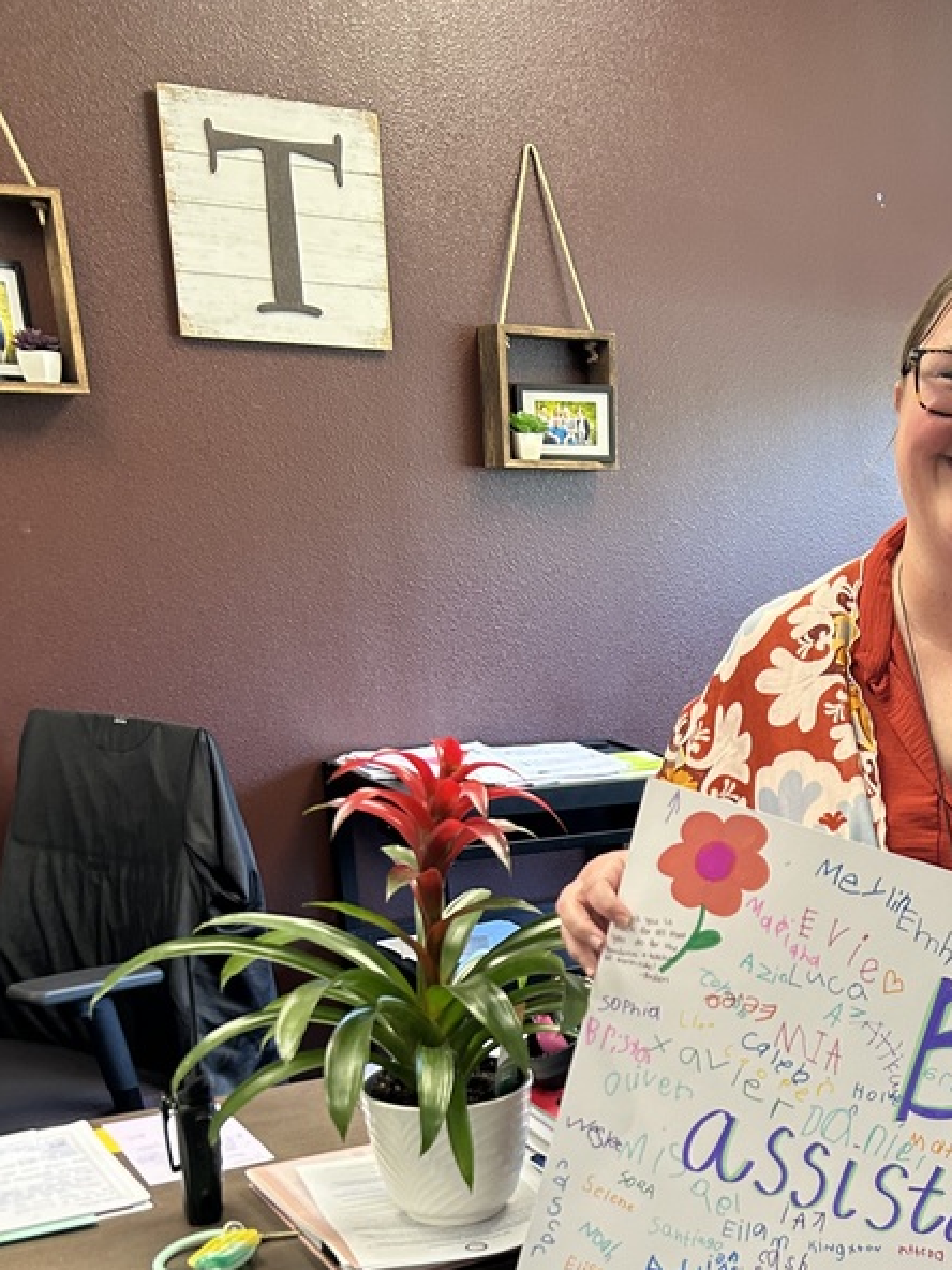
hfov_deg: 31.0
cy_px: 1079
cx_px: 817
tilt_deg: -20.7
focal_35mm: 45
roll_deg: -1.8
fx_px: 1650
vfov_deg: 39.8
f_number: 1.5
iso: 125
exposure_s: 1/60
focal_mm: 5.7
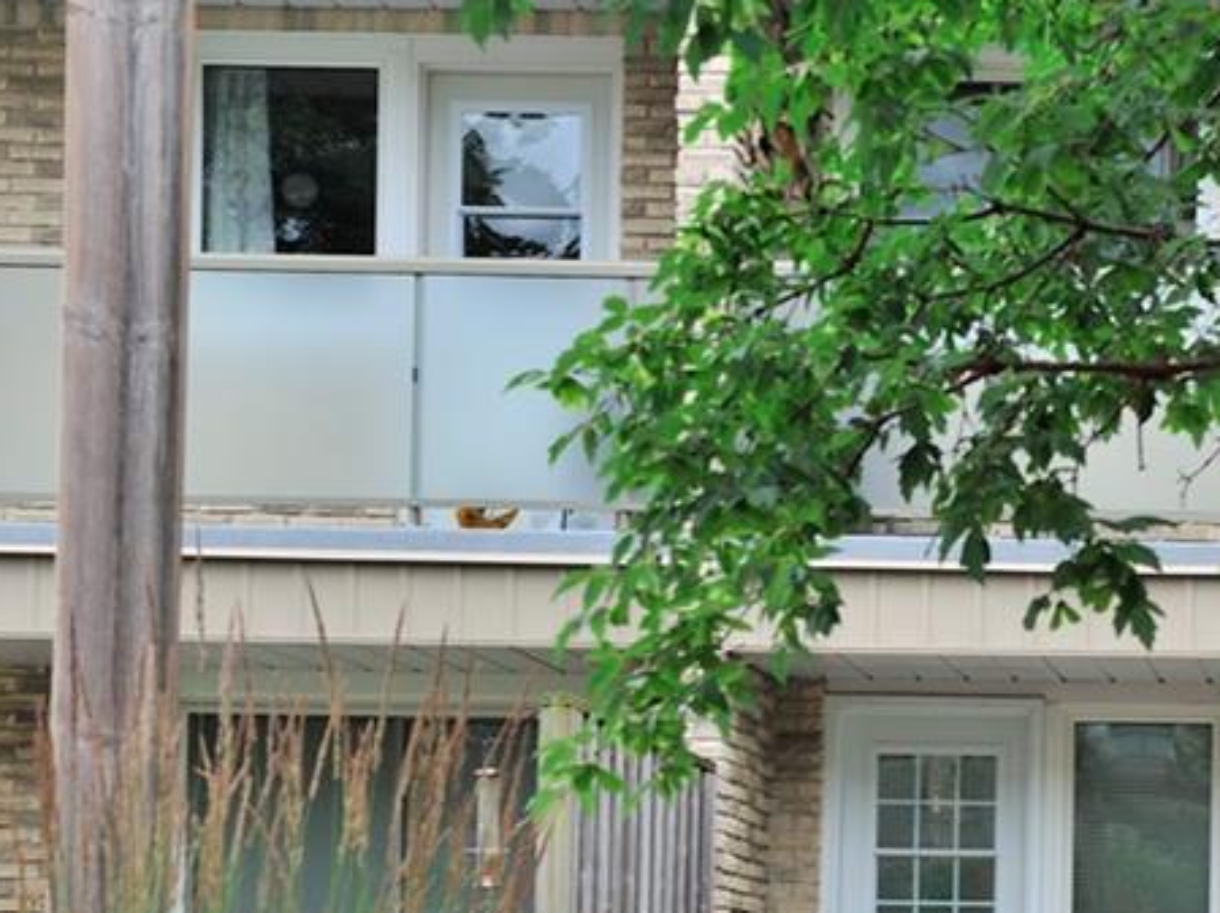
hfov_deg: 18.3
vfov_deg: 13.9
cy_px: 879
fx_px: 3699
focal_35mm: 105
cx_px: 1198
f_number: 10
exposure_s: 1/125
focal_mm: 48
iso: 320
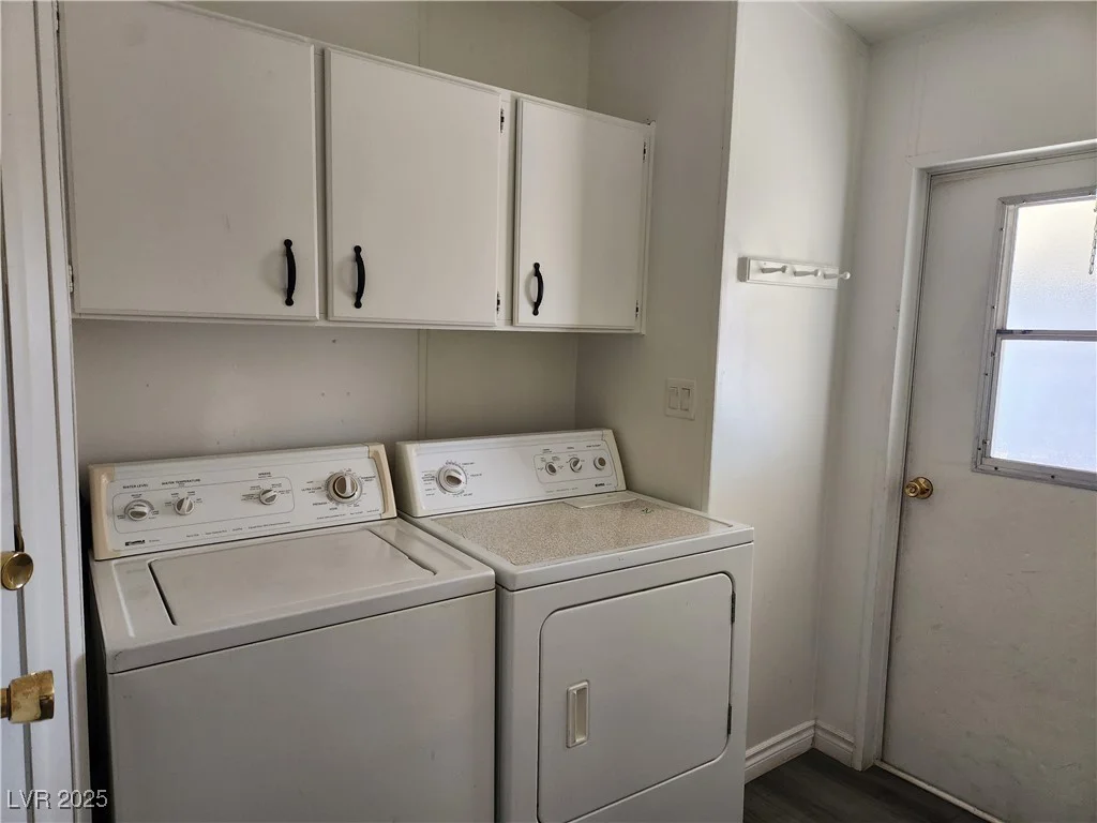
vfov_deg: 58.9
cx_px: 548
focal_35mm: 23
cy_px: 412
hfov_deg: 73.9
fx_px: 729
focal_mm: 5.4
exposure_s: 1/180
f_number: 1.8
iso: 200
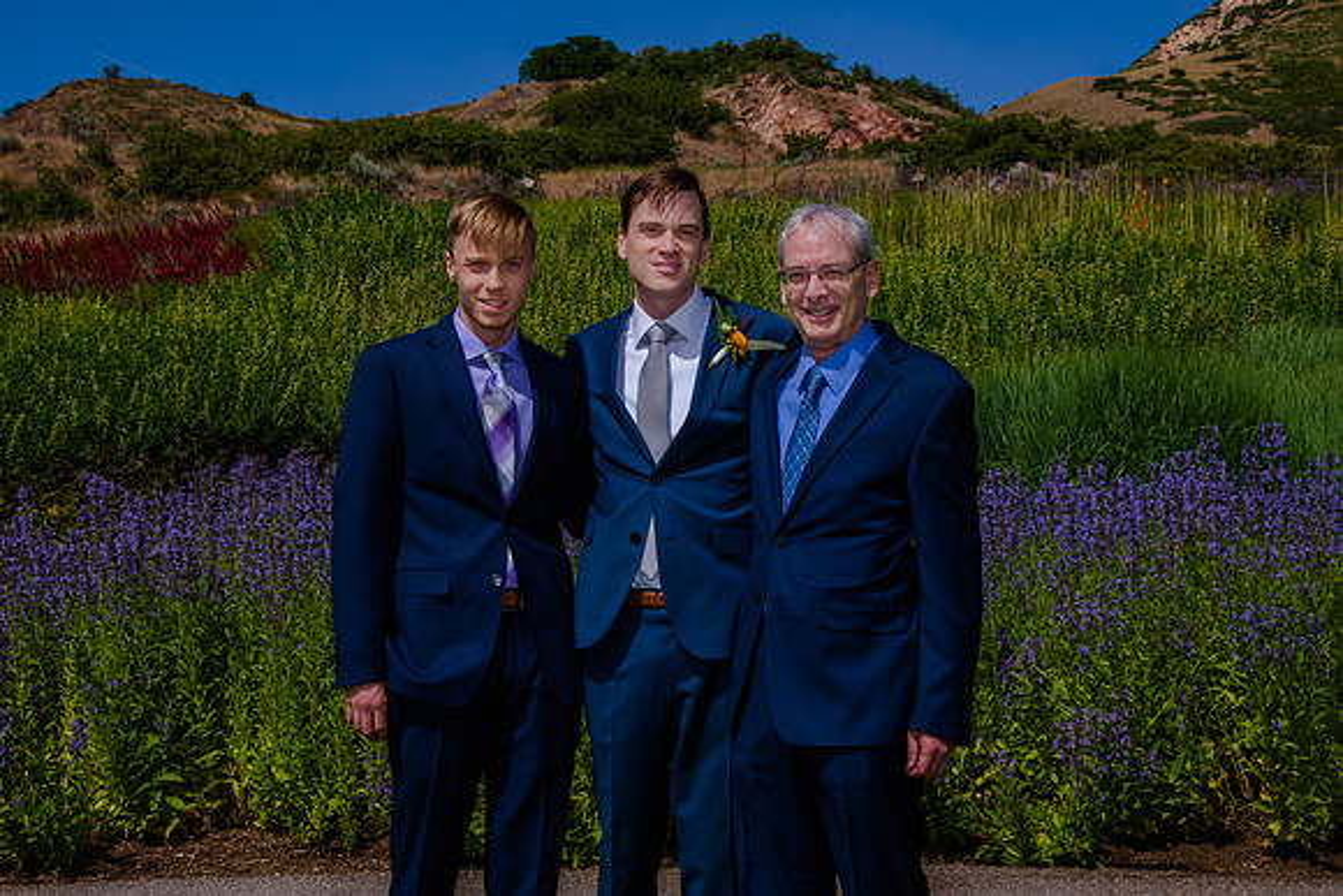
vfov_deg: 23.9
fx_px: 2115
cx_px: 637
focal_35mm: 57
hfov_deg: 35.2
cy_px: 388
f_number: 16
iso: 200
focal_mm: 50
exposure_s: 1/200
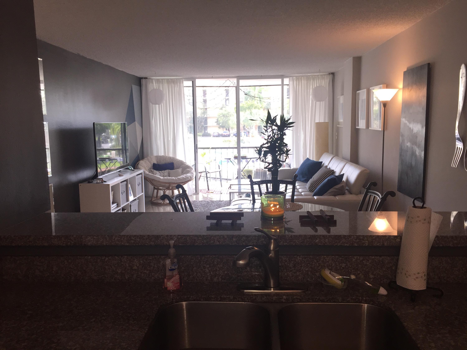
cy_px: 175
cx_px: 234
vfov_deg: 48.2
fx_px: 391
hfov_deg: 61.7
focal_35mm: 29
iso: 64
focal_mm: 4.15
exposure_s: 1/120
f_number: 2.2
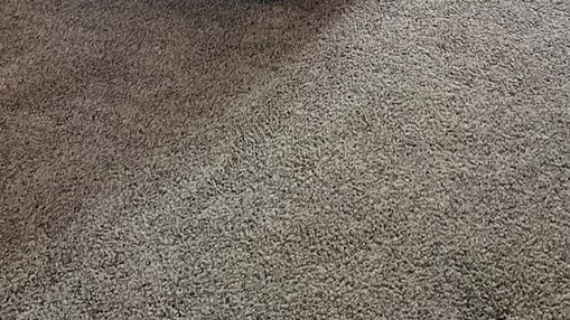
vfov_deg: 12.0
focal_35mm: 89
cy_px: -331
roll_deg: +2.2
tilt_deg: -11.8
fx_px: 1345
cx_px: 454
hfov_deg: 23.6
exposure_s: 1/60
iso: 160
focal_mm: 5.7
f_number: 1.5
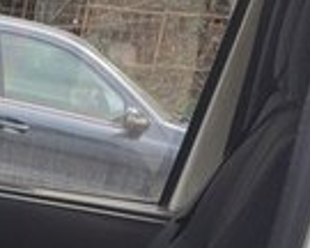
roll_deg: -7.3
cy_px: 403
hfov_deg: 12.3
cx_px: -312
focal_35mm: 138
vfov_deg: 10.7
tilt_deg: -19.8
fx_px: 1266
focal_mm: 4.15
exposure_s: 1/332
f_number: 2.2
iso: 32
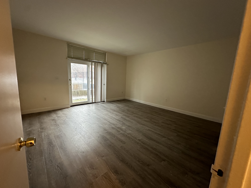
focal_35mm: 14
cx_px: 126
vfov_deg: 85.7
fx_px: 102
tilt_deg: -8.5
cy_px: 94
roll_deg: -1.4
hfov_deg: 102.1
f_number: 2.2
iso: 640
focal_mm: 2.22
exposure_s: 1/60
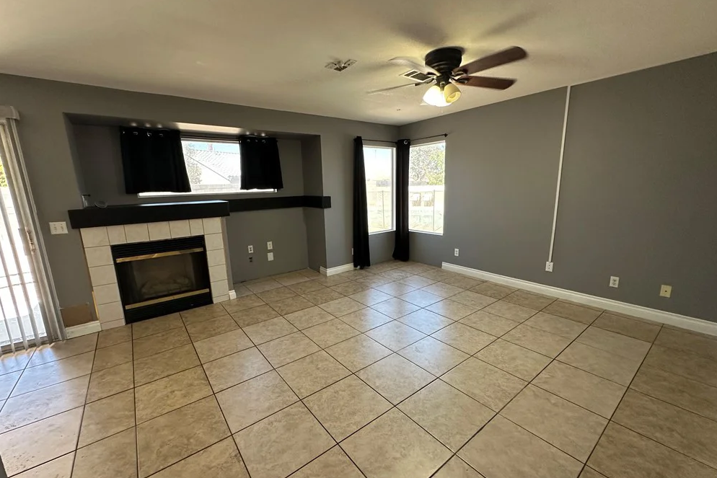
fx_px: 299
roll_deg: +1.5
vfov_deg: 77.3
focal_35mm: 15
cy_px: 244
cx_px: 356
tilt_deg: -10.4
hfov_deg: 100.4
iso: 250
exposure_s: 1/120
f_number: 2.2
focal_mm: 2.22
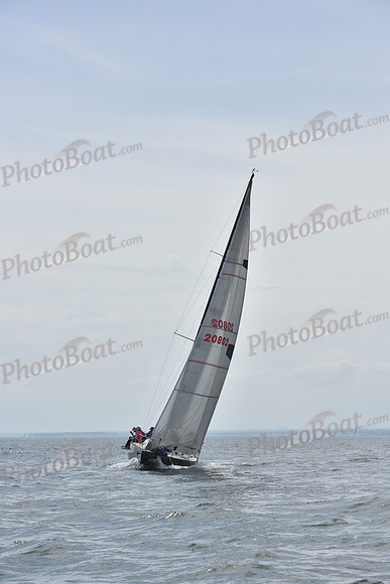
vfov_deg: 20.0
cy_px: 292
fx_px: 1656
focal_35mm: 102
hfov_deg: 13.4
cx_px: 195
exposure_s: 1/1250
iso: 200
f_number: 8
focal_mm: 102
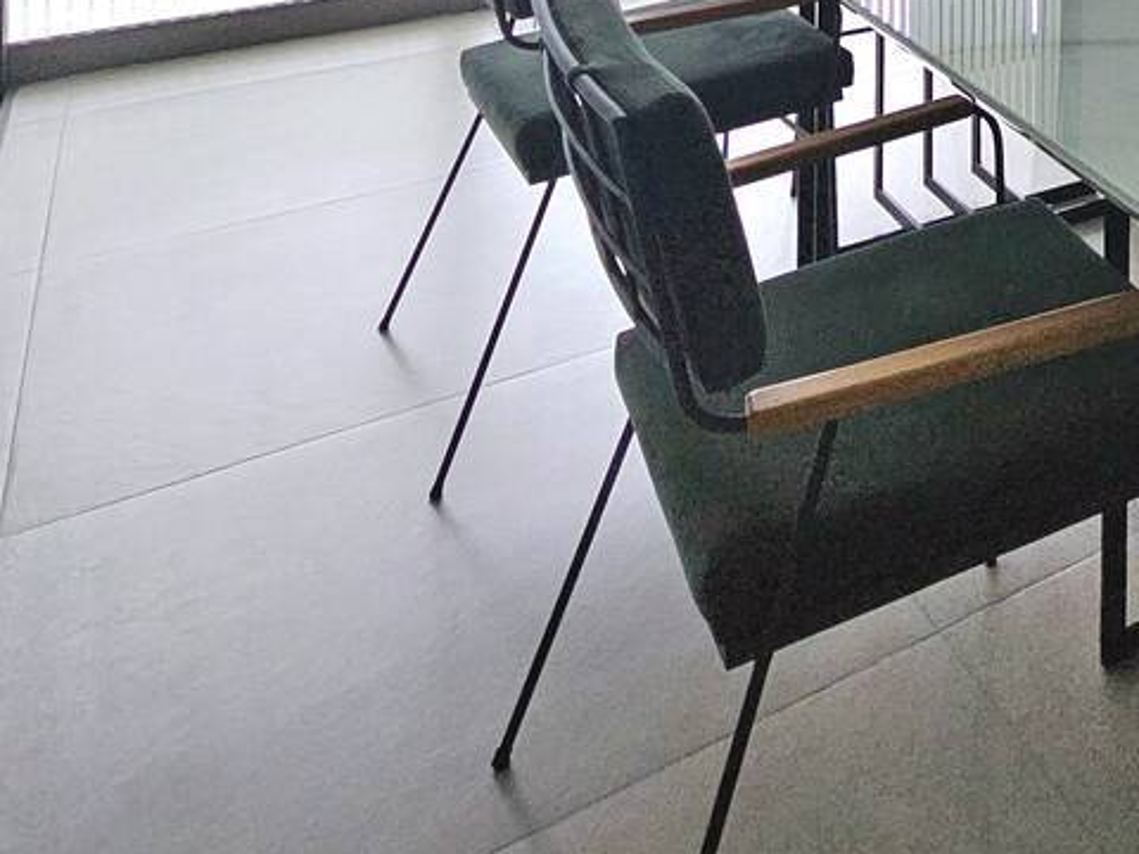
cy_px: -401
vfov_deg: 27.0
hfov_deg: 39.2
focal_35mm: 39
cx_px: 1253
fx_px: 1283
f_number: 2.2
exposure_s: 1/370
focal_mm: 2.2
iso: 250
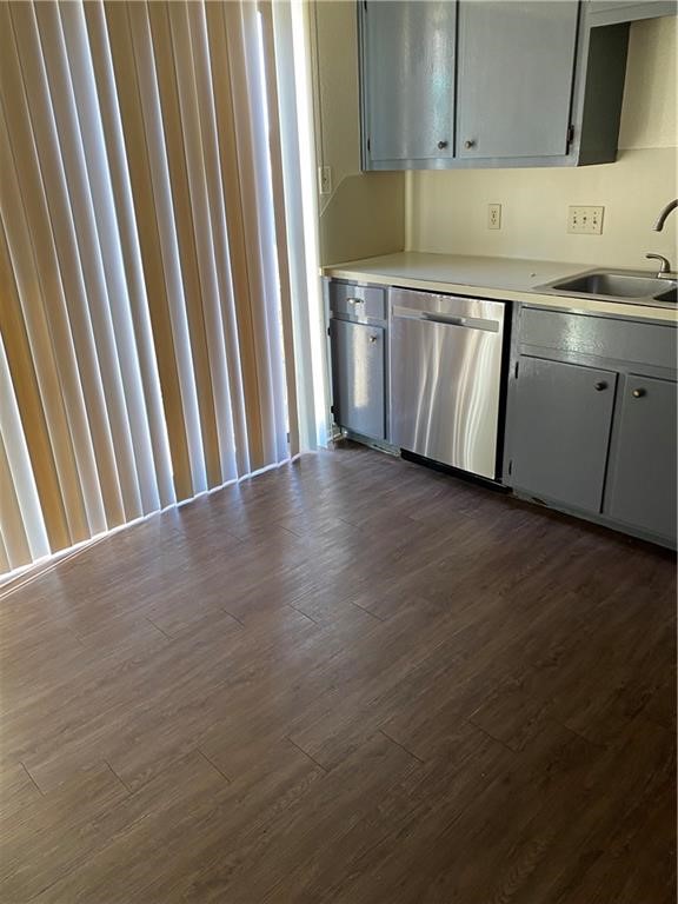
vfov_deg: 67.3
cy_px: 452
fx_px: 679
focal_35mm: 26
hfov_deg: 53.1
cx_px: 339
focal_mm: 4.25
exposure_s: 1/81
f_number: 1.8
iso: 125
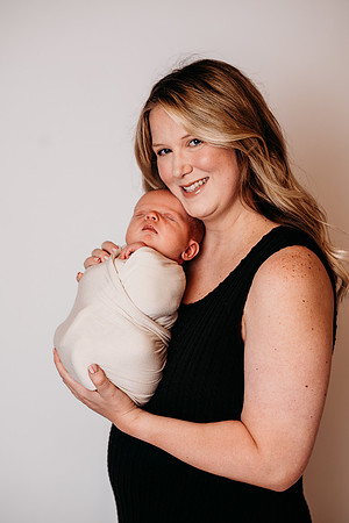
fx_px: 1236
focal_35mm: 85
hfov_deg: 16.1
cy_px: 262
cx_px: 174
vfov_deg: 23.9
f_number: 2.5
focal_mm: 85
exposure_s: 1/160
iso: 160
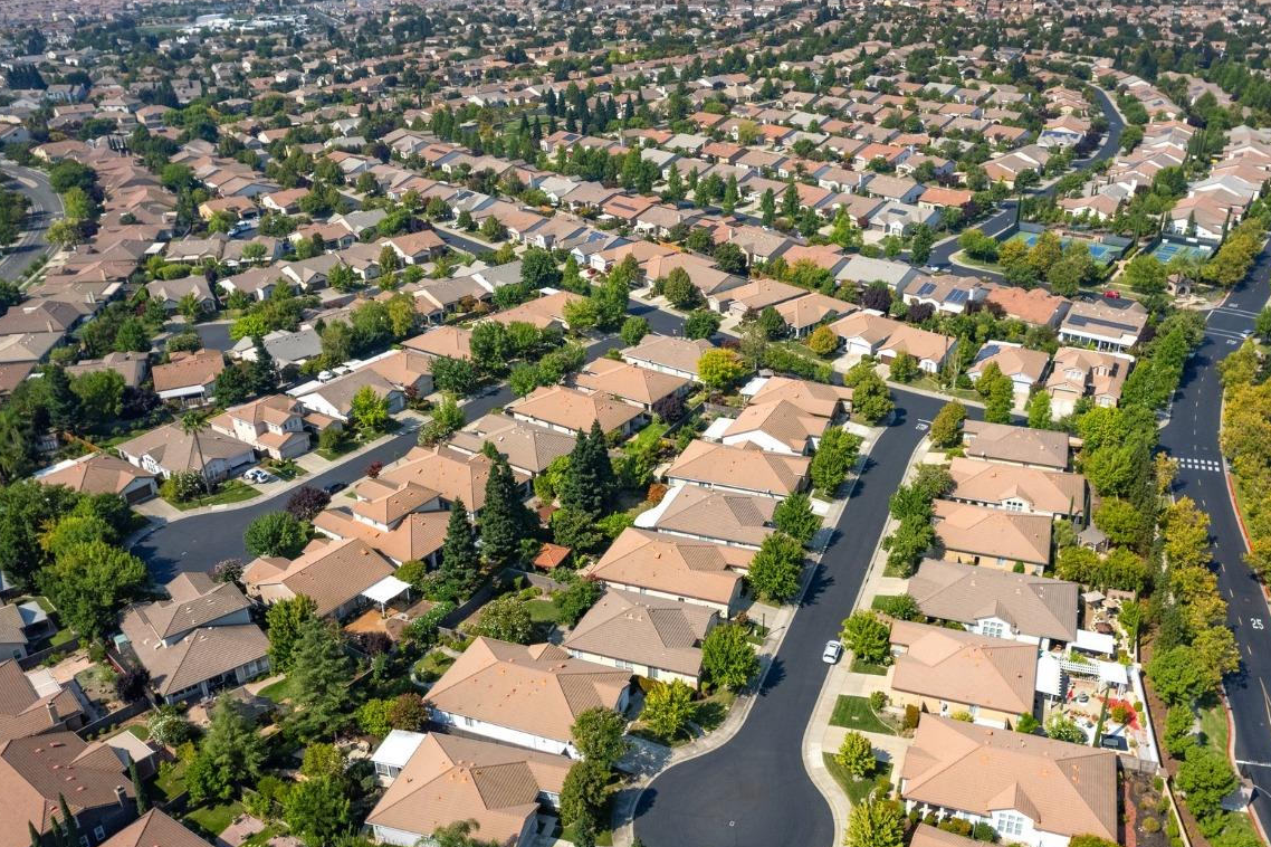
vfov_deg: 44.9
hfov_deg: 63.6
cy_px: 430
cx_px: 687
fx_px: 1024
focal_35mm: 29
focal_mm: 8.38
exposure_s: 1/5000
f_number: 2.8
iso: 100
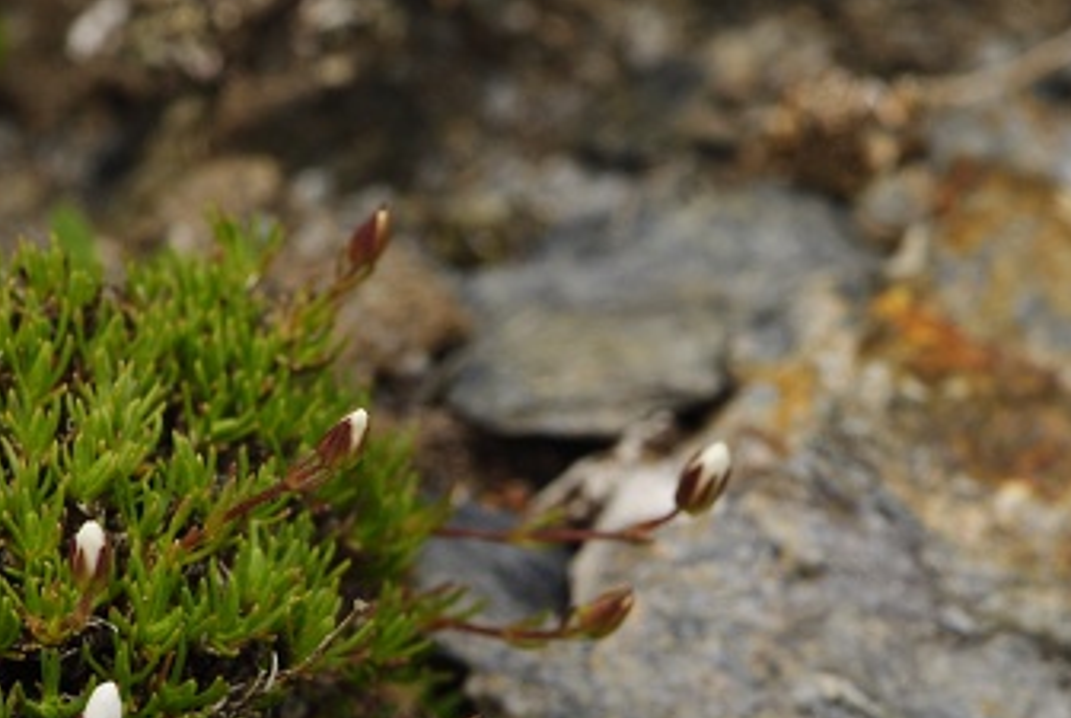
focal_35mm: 303
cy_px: 772
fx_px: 9032
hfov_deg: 6.8
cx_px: 472
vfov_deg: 4.5
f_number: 11
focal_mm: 85
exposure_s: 1/160
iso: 200
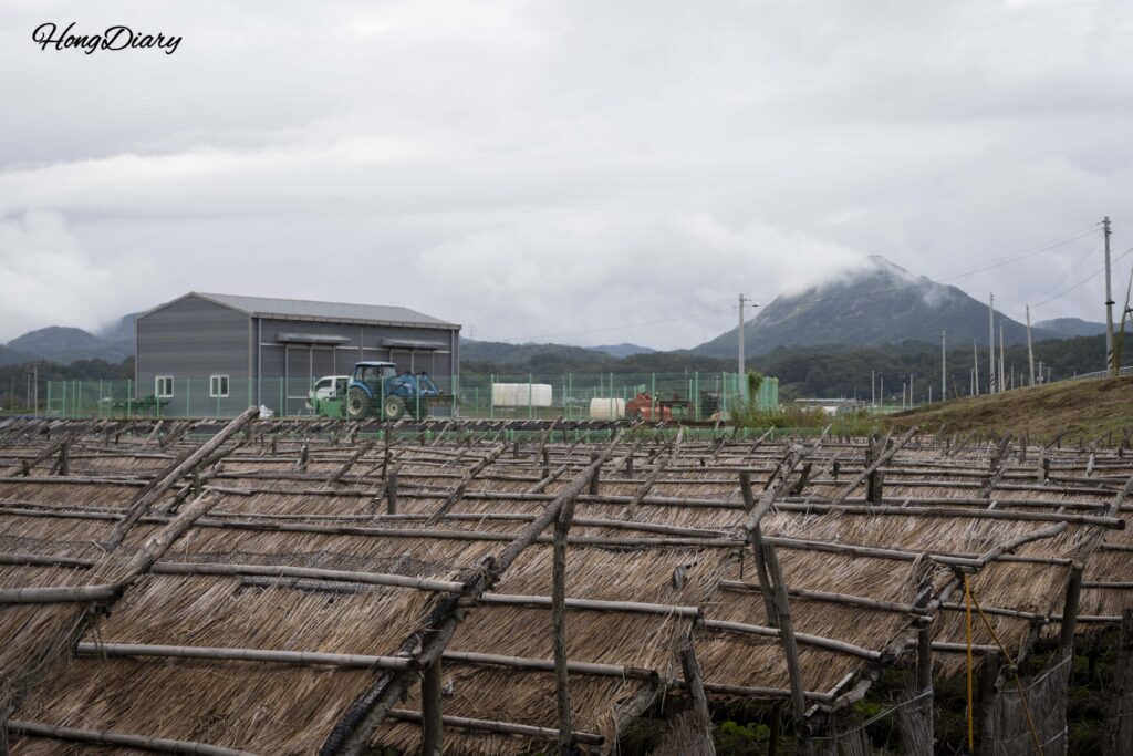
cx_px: 566
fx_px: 1888
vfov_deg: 22.6
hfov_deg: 33.4
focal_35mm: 60
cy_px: 378
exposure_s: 1/80
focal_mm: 60
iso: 100
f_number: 8
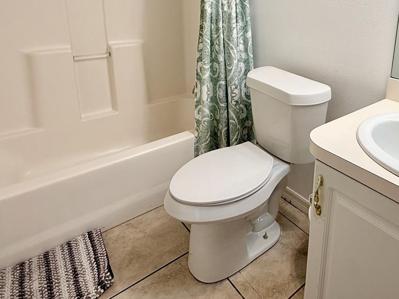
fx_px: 300
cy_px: 65
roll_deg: +0.9
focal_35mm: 26
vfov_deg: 50.3
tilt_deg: -11.9
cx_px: 254
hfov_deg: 66.1
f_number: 2.2
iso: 100
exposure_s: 1/120
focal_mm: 2.22
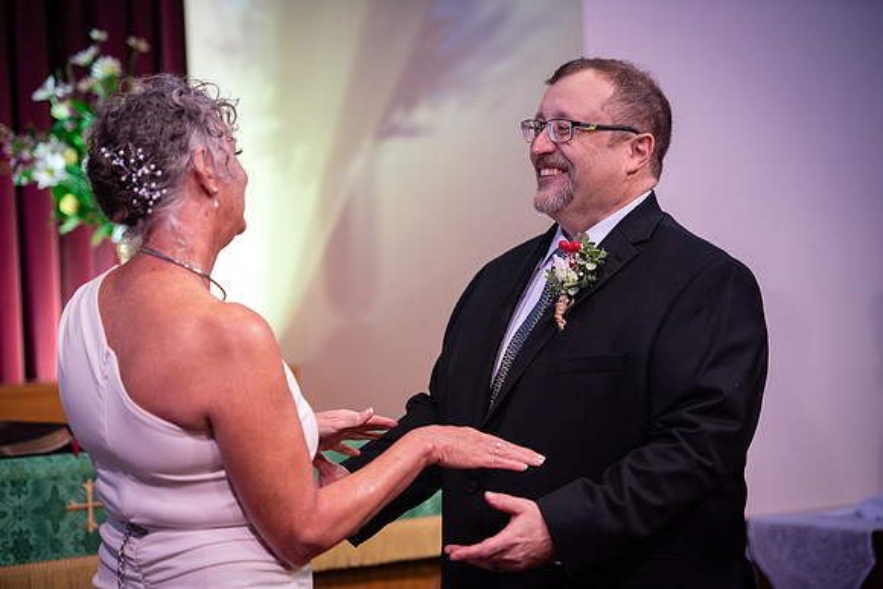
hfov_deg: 16.8
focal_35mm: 122
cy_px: 294
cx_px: 442
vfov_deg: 11.2
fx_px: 2993
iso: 800
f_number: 2.8
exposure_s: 1/200
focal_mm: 122
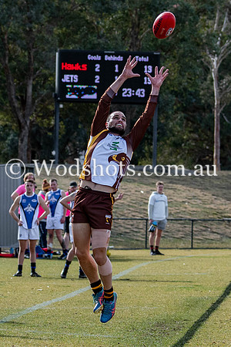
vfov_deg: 5.2
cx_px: 98
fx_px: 3838
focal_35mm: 399
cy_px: 207
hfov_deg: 3.4
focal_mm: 86
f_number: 3.5
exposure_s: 1/1600
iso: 250
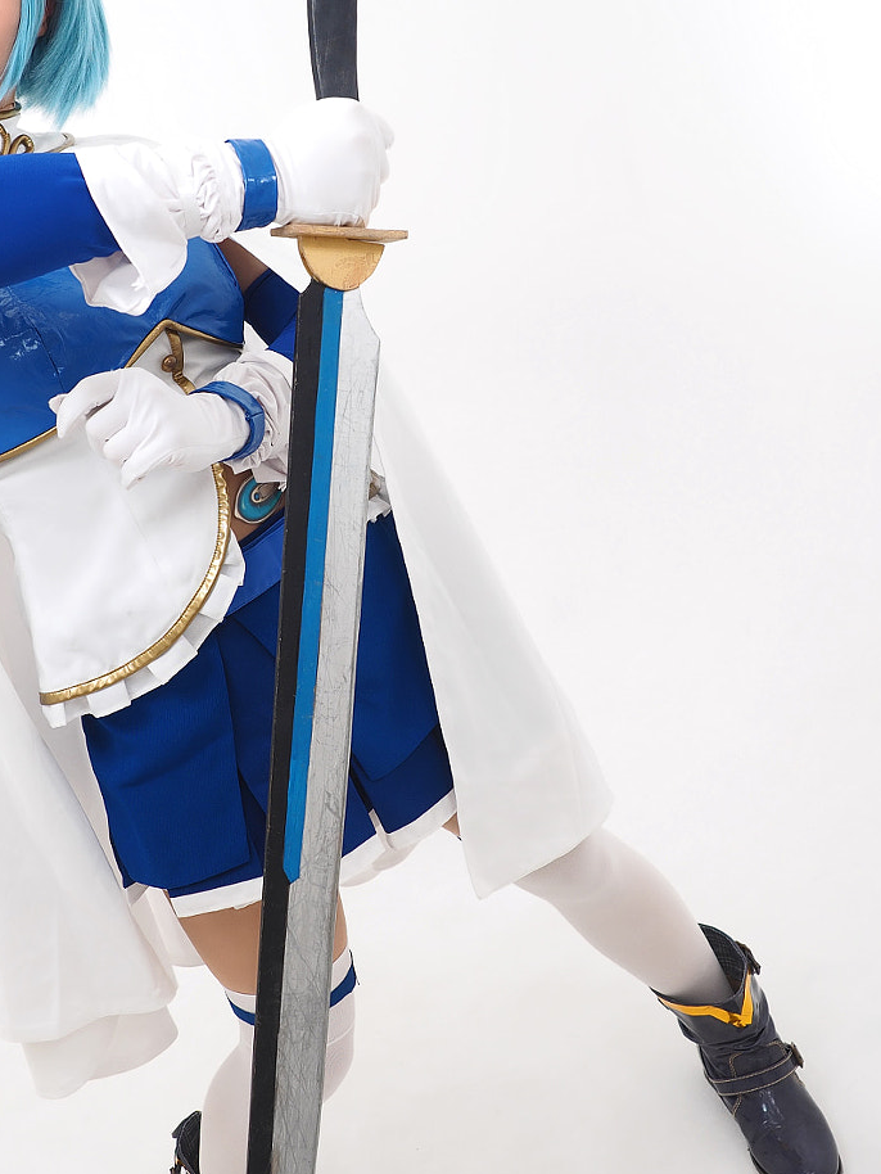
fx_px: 1425
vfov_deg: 44.8
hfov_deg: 33.9
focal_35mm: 42
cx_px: 262
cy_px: 575
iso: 100
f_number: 2.8
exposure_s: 1/250
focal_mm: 12
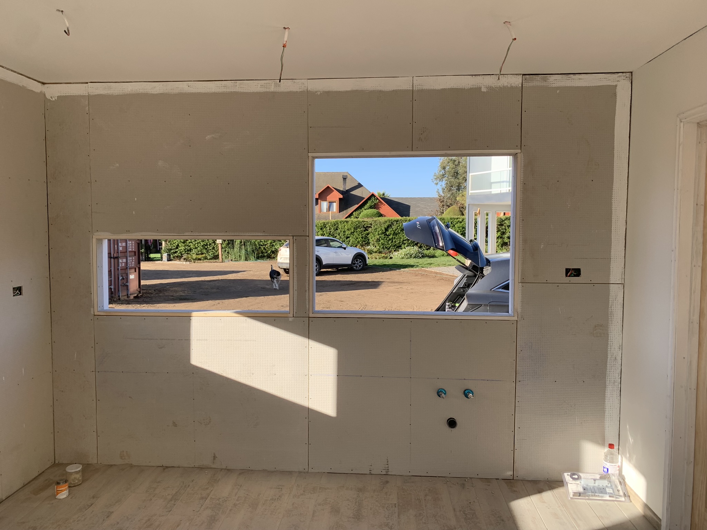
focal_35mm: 26
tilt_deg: -3.4
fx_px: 531
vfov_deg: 53.1
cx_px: 354
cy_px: 265
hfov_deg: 67.3
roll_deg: +0.0
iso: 25
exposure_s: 1/520
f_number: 1.8
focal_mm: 4.25
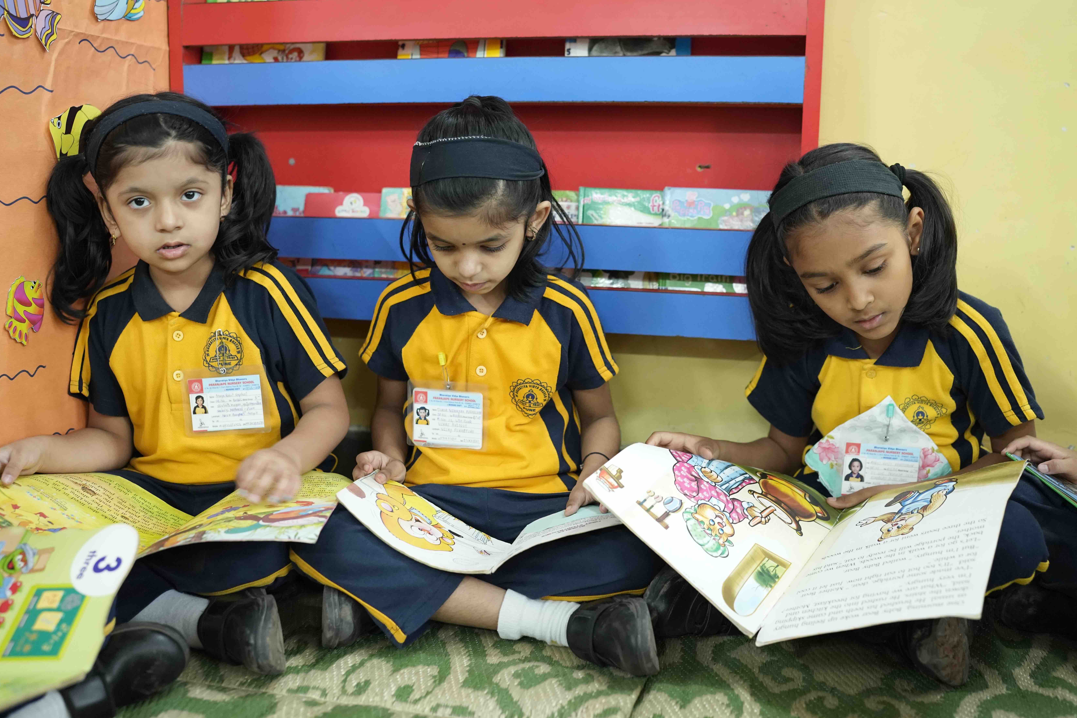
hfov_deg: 51.9
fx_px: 1107
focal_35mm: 37
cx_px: 544
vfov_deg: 35.9
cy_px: 345
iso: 3200
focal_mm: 35
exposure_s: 1/80
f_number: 2.2
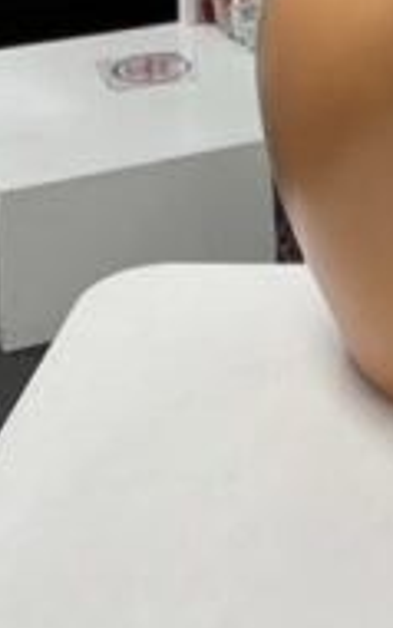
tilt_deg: -7.1
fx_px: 1489
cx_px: 627
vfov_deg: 21.4
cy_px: -205
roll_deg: +0.5
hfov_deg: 13.9
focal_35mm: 87
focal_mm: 5.7
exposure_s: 1/60
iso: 80
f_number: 1.5
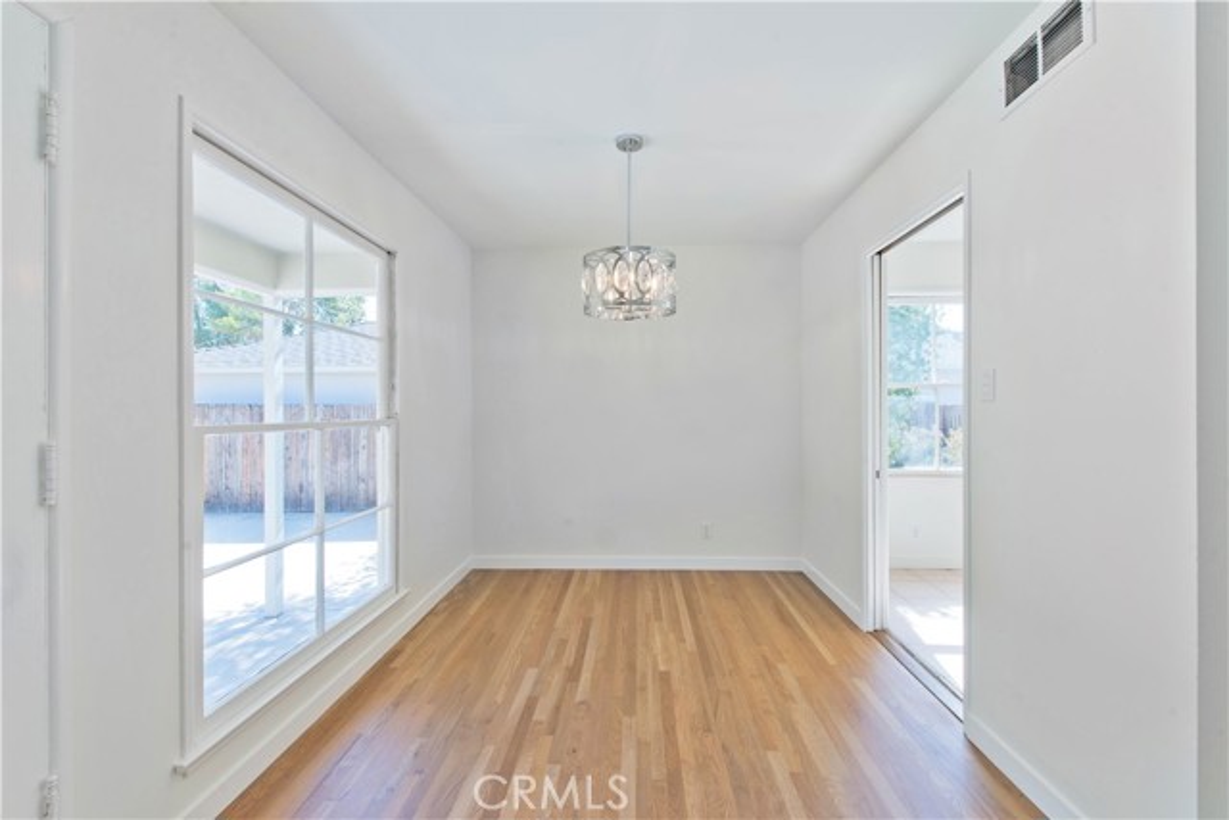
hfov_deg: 100.4
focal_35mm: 15
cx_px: 614
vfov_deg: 77.4
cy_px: 410
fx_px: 512
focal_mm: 15
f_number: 10
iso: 400
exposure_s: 1/100
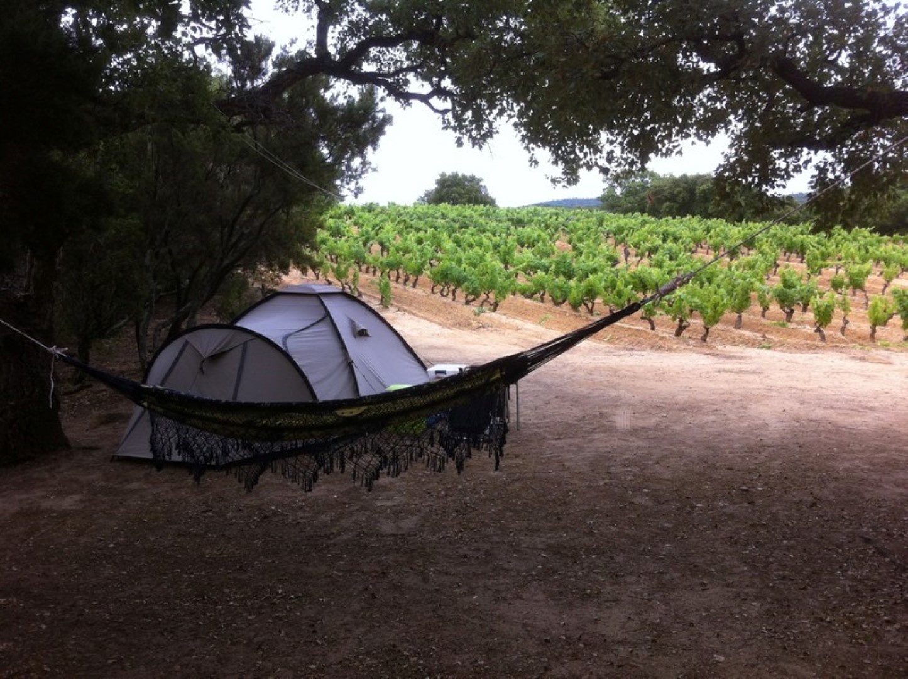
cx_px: 454
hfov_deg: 52.7
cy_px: 340
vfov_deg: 40.6
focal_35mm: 35
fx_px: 917
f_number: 2.8
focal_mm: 3.85
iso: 80
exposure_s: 1/258
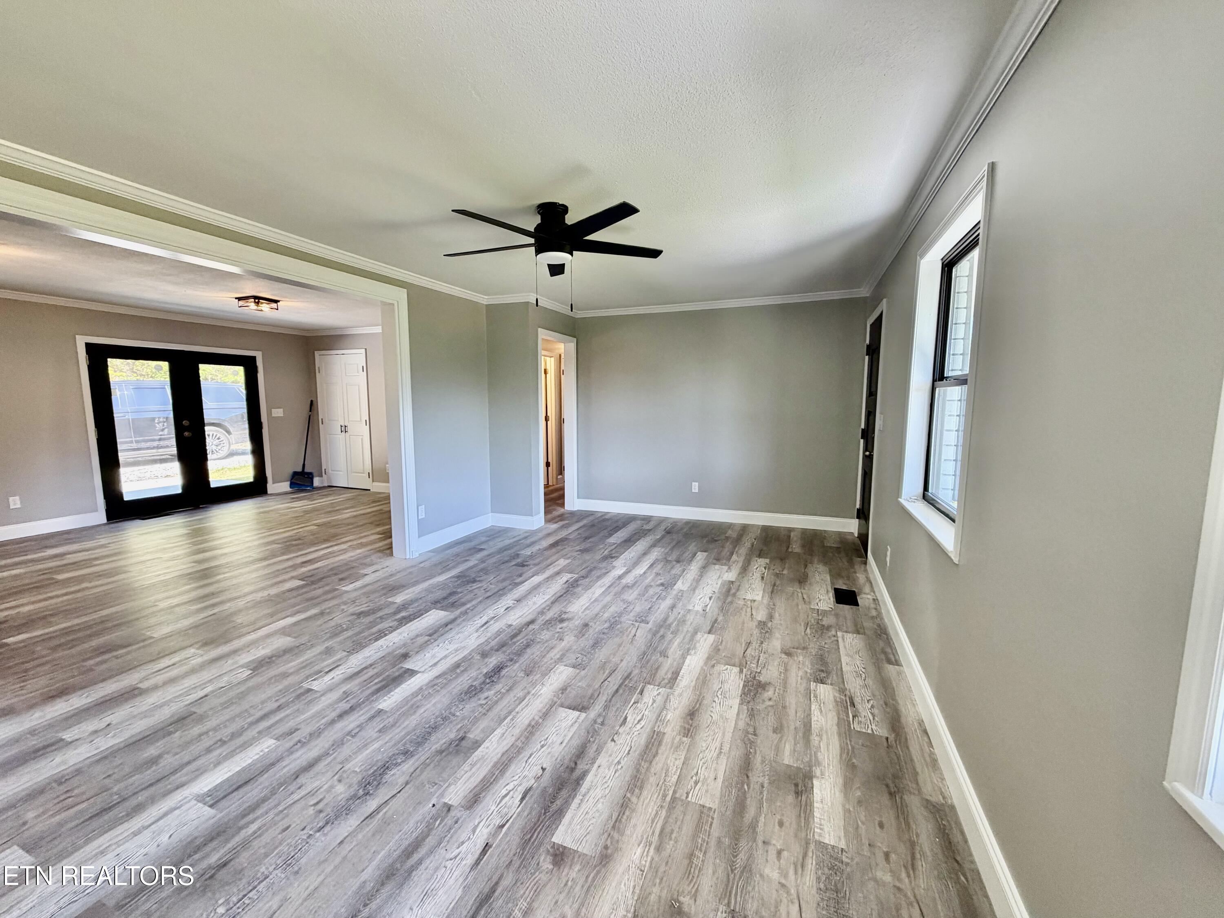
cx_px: 612
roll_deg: +0.3
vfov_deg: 85.7
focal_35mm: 14
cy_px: 459
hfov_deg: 102.1
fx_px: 495
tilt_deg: -5.9
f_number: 2.2
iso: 125
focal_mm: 2.22
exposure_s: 1/120
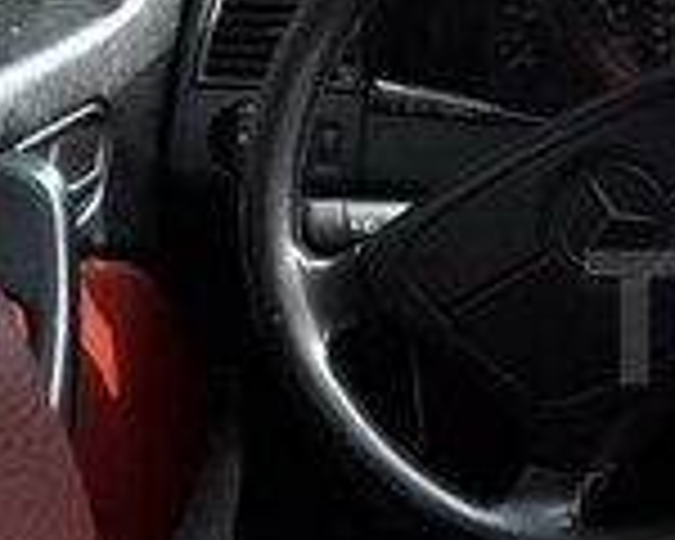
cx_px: 1044
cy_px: 317
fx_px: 2397
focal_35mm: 120
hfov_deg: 14.8
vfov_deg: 12.8
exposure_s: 1/100
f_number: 1.9
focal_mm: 3.7
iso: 80
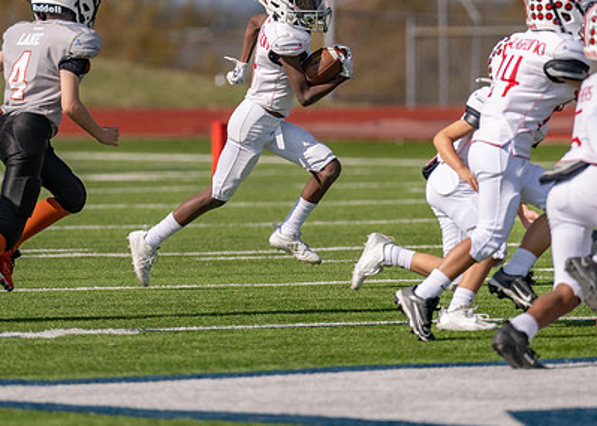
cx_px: 241
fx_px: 9427
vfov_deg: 2.6
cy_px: 99
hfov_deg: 3.6
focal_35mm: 556
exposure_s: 1/4000
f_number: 4
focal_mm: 280
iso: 160
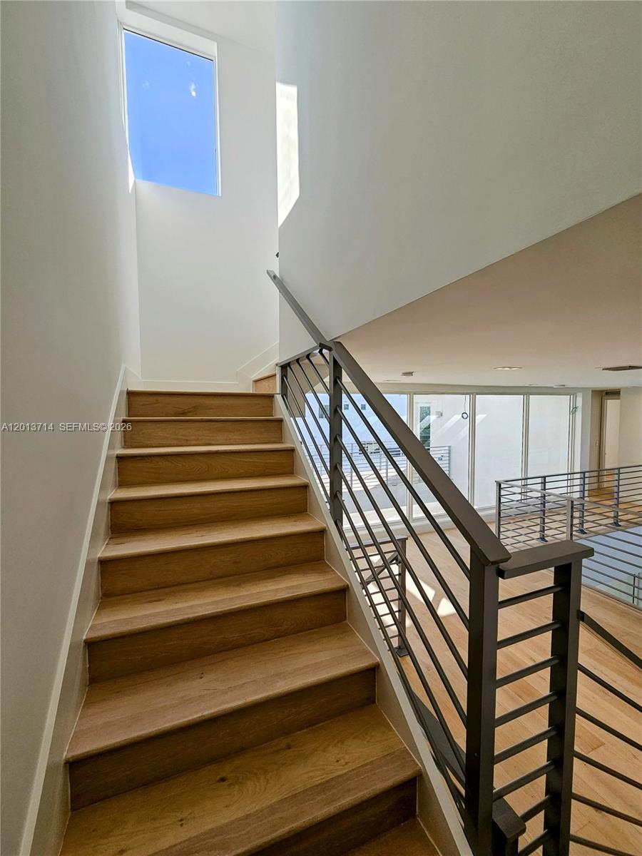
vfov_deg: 106.2
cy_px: 428
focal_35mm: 13
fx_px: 321
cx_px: 321
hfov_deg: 89.9
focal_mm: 2.2
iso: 50
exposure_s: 1/120
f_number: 2.2
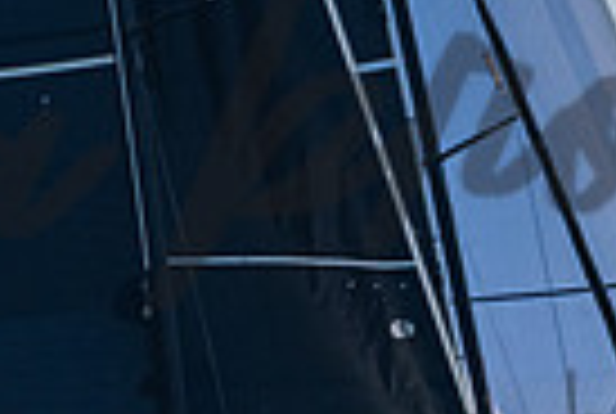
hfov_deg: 0.9
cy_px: 371
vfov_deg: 0.6
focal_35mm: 2255
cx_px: 362
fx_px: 38669
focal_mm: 400
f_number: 8
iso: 500
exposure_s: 1/2500
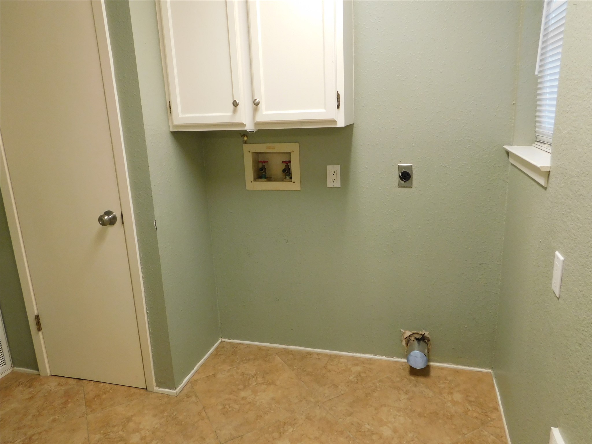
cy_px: 222
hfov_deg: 69.4
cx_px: 296
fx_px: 428
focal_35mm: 25
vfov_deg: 54.9
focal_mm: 4.5
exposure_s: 1/30
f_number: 3.1
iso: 250
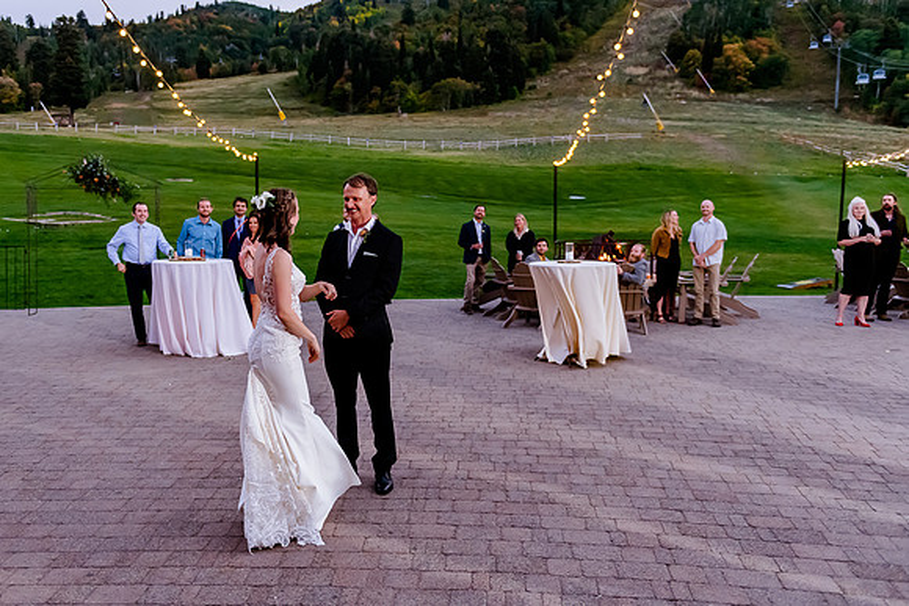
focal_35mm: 32
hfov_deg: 57.8
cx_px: 400
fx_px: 821
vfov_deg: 40.5
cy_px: 277
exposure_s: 1/250
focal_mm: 28
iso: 3200
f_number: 2.8
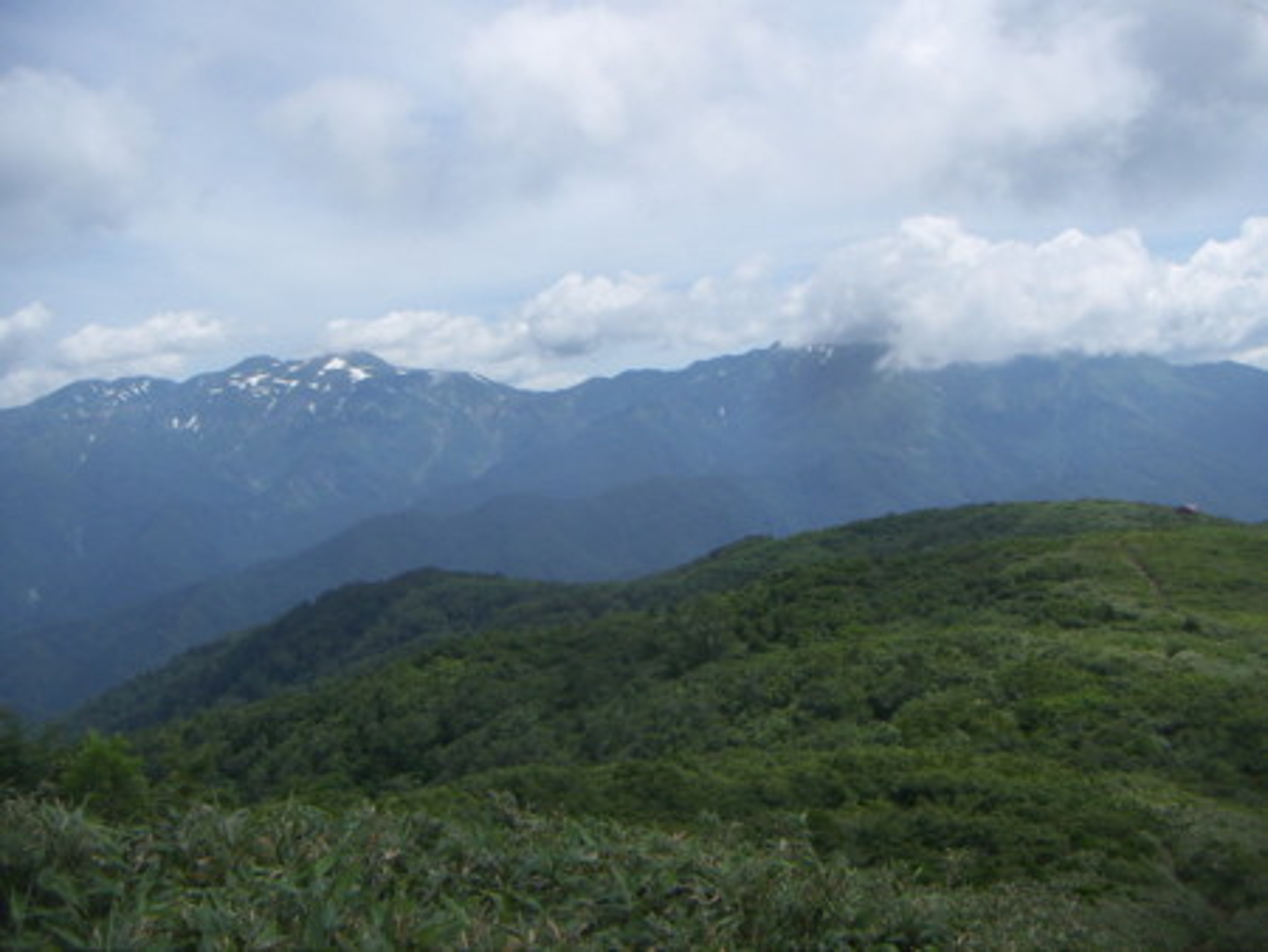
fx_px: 1319
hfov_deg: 51.3
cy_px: 476
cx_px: 634
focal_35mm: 36
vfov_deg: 39.7
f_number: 6.7
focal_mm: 4.7
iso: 50
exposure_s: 1/320
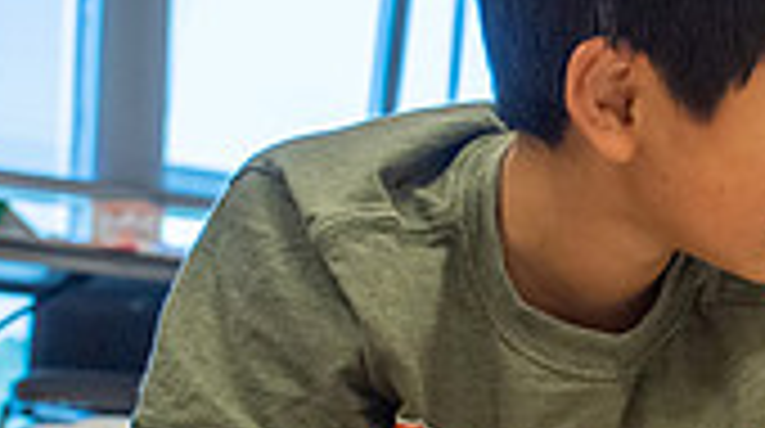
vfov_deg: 14.0
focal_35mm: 86
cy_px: 214
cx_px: 1166
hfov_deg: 20.8
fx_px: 1742
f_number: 3.5
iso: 1000
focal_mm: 24
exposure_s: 1/320
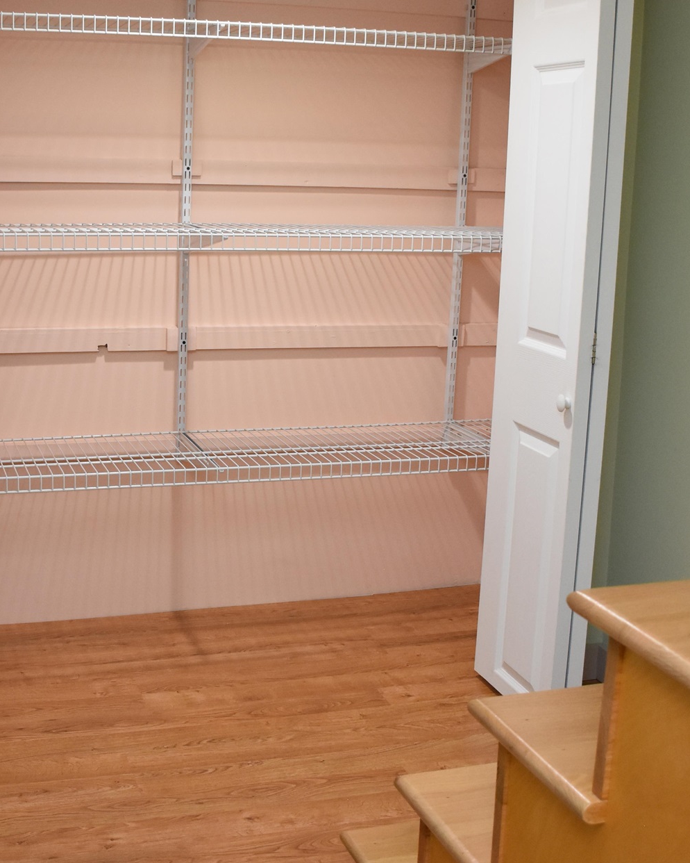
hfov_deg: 31.9
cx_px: 242
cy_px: 400
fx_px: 1199
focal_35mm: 47
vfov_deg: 39.5
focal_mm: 18
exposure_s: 1/60
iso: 1400
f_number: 4
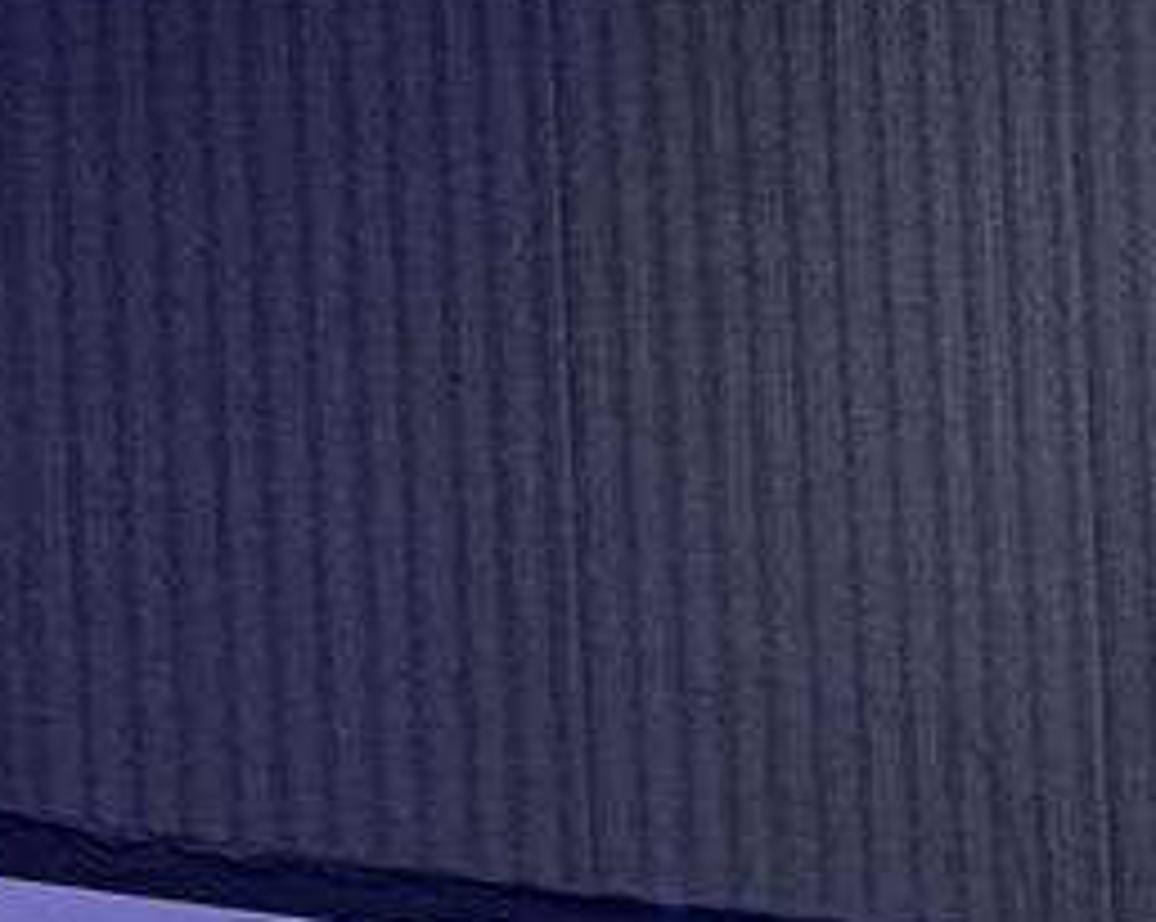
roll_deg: +3.7
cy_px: 2348
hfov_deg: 6.6
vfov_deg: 5.1
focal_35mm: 292
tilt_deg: +7.8
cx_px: 292
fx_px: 9979
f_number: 1.78
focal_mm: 6.76
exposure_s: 1/40
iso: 250
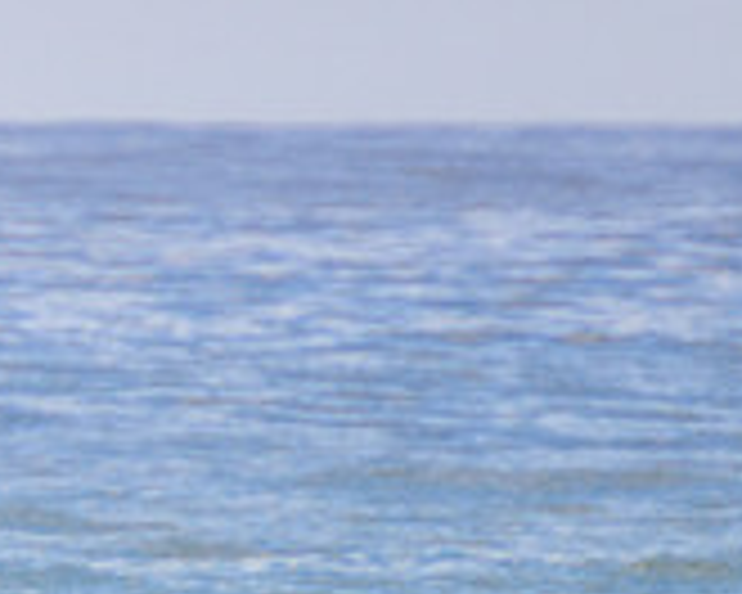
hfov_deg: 1.1
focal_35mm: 1819
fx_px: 39946
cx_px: -504
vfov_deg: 0.9
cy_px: 590
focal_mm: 400
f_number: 5.6
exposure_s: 1/2000
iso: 220
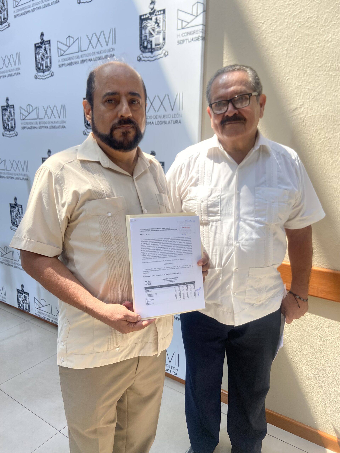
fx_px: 340
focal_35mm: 26
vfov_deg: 67.3
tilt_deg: -11.9
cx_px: 170
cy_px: 226
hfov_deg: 53.1
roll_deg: +0.5
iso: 80
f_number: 1.8
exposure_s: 1/120
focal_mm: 4.25
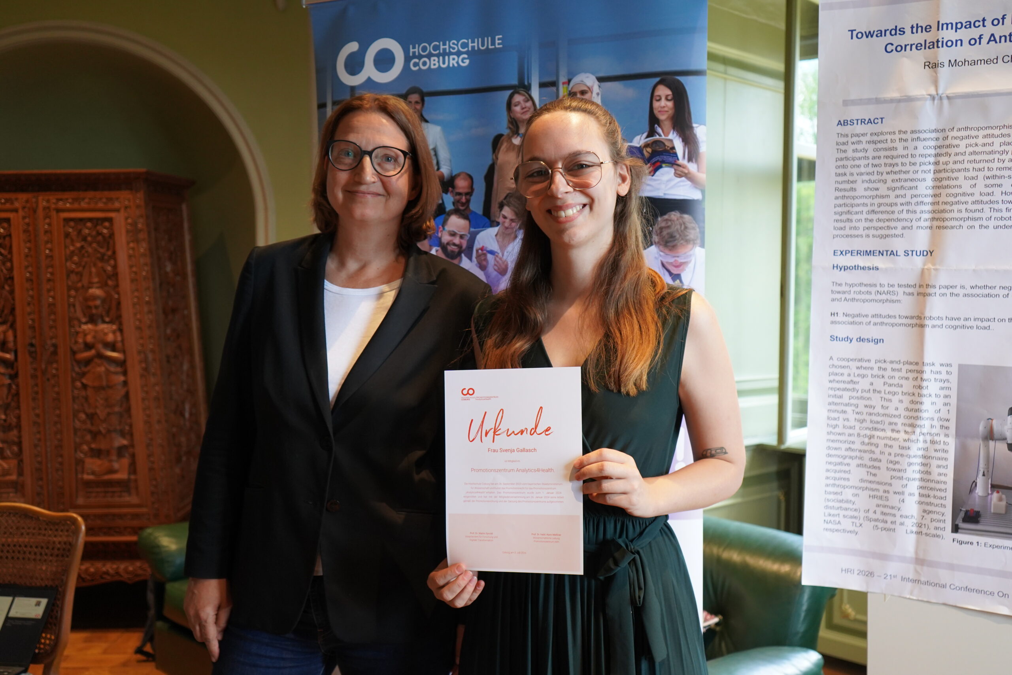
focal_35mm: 34
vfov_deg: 38.9
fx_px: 956
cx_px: 506
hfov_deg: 55.8
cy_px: 338
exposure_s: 1/160
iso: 1600
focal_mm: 34
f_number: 4
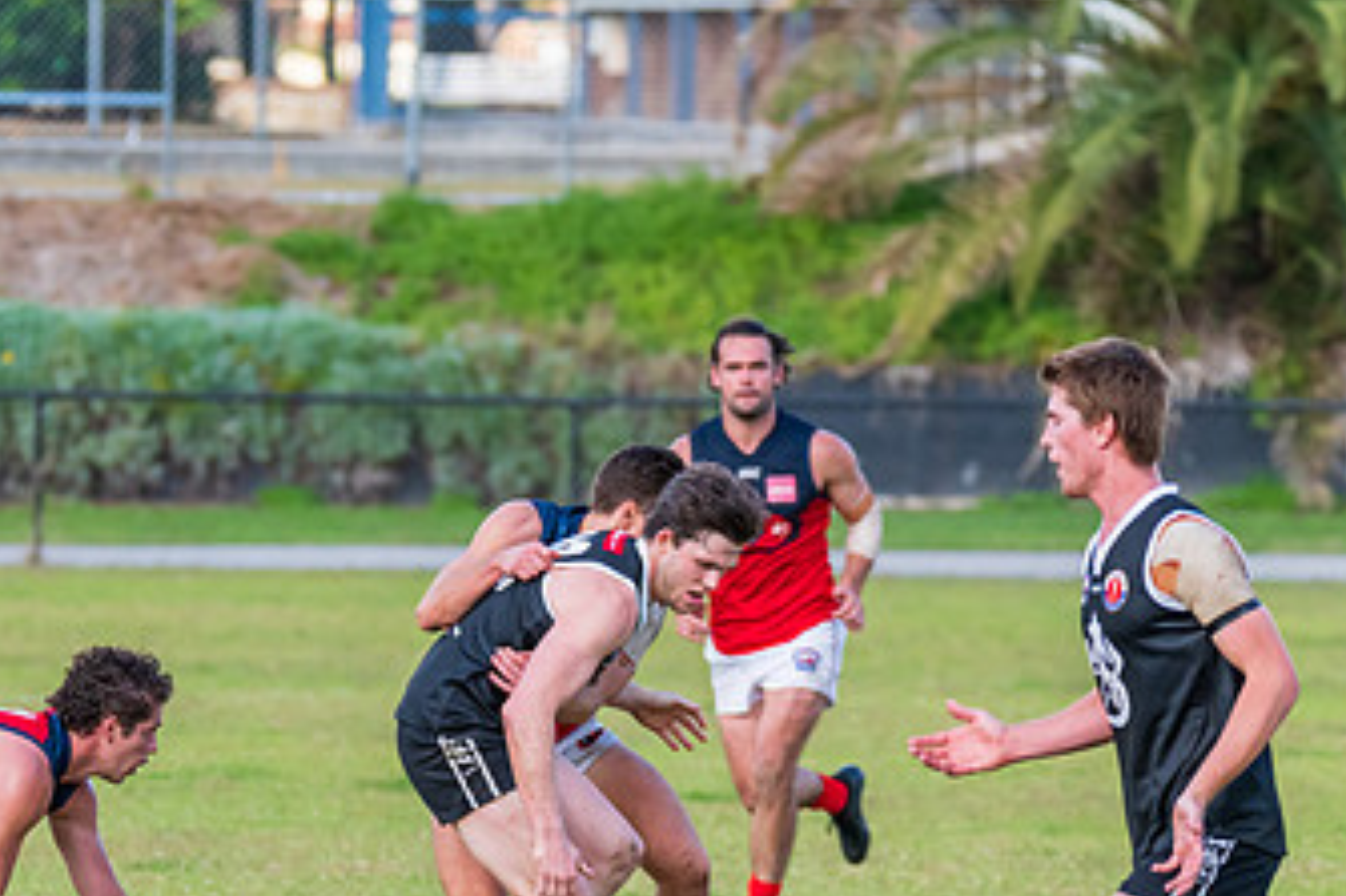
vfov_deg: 2.4
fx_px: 21188
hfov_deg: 3.6
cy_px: 562
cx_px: 189
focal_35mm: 567
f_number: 5.6
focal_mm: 280
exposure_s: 1/1250
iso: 800
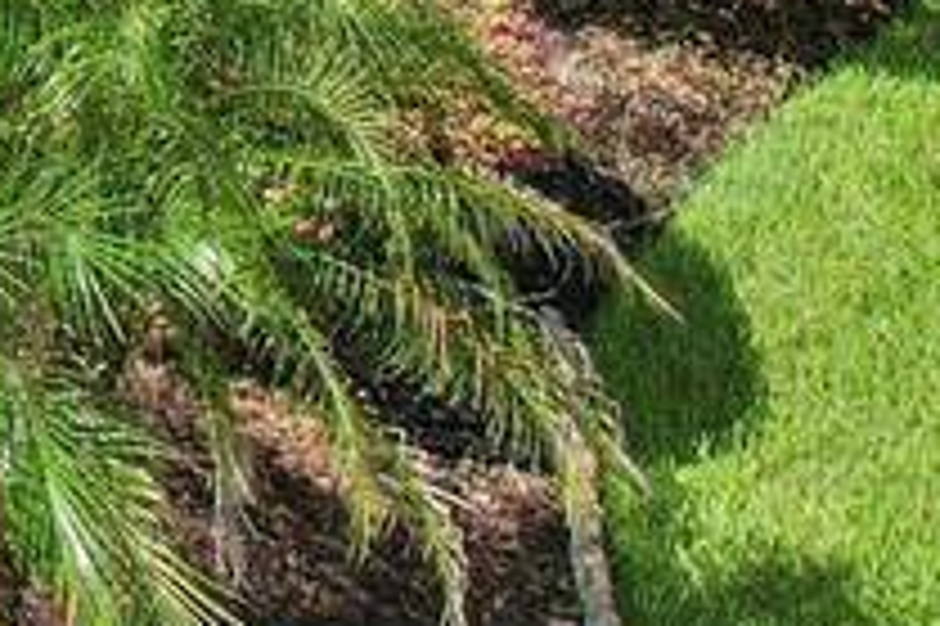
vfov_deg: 8.6
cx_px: -1435
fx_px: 3522
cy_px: -1209
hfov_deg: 11.8
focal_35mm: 135
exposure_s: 1/1600
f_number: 2.8
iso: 110
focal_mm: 8.38
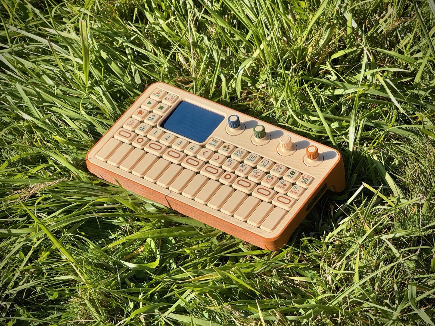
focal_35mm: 120
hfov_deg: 16.4
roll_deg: +1.1
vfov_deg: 12.3
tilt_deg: -36.7
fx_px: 1508
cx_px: 218
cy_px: 163
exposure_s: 1/1096
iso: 50
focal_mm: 15.66
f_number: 2.8
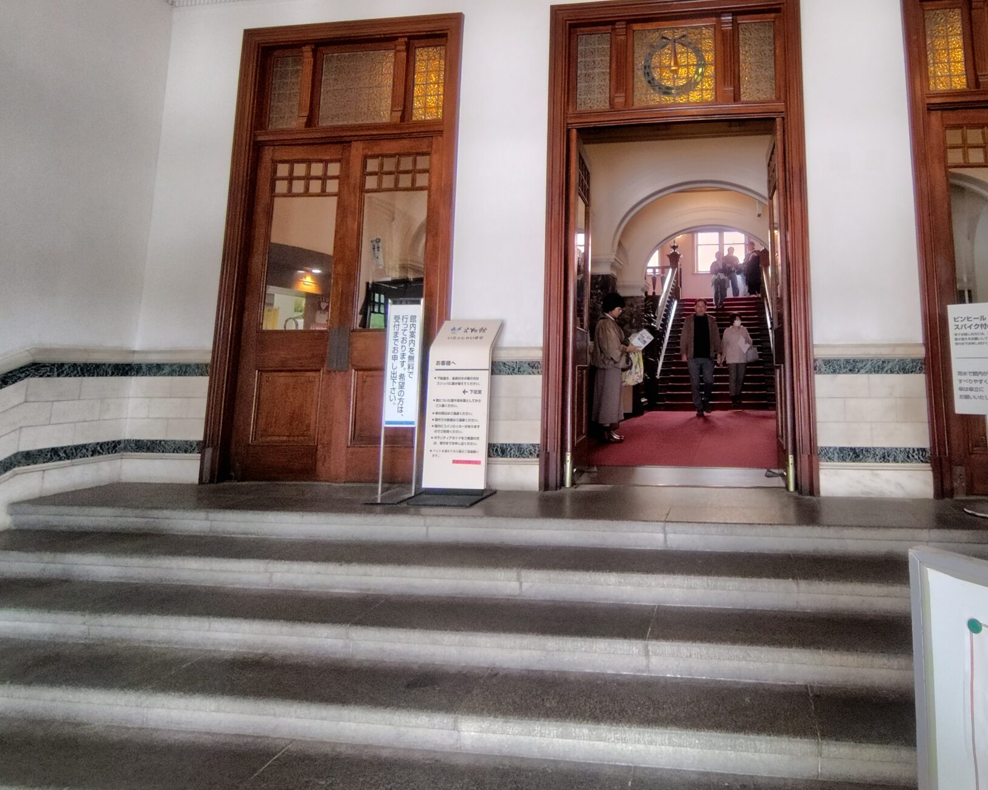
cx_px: 661
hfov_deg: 77.7
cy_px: 285
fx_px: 585
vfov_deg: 66.8
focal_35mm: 20
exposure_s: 1/60
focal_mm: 2.16
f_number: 2.2
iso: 618
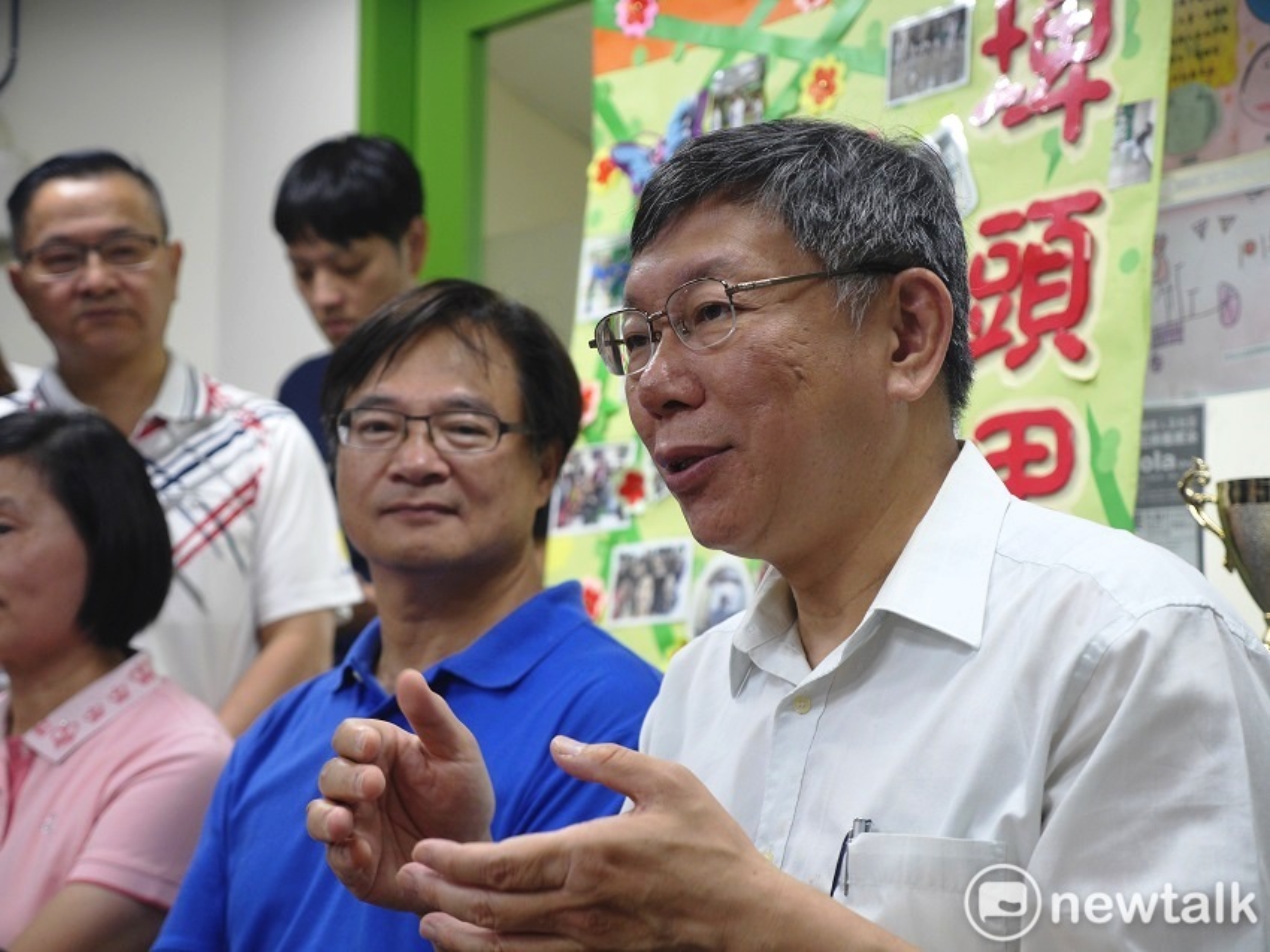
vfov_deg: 21.0
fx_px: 2567
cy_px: 476
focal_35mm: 70
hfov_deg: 27.8
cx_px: 635
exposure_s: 1/80
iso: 400
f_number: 2.8
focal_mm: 35
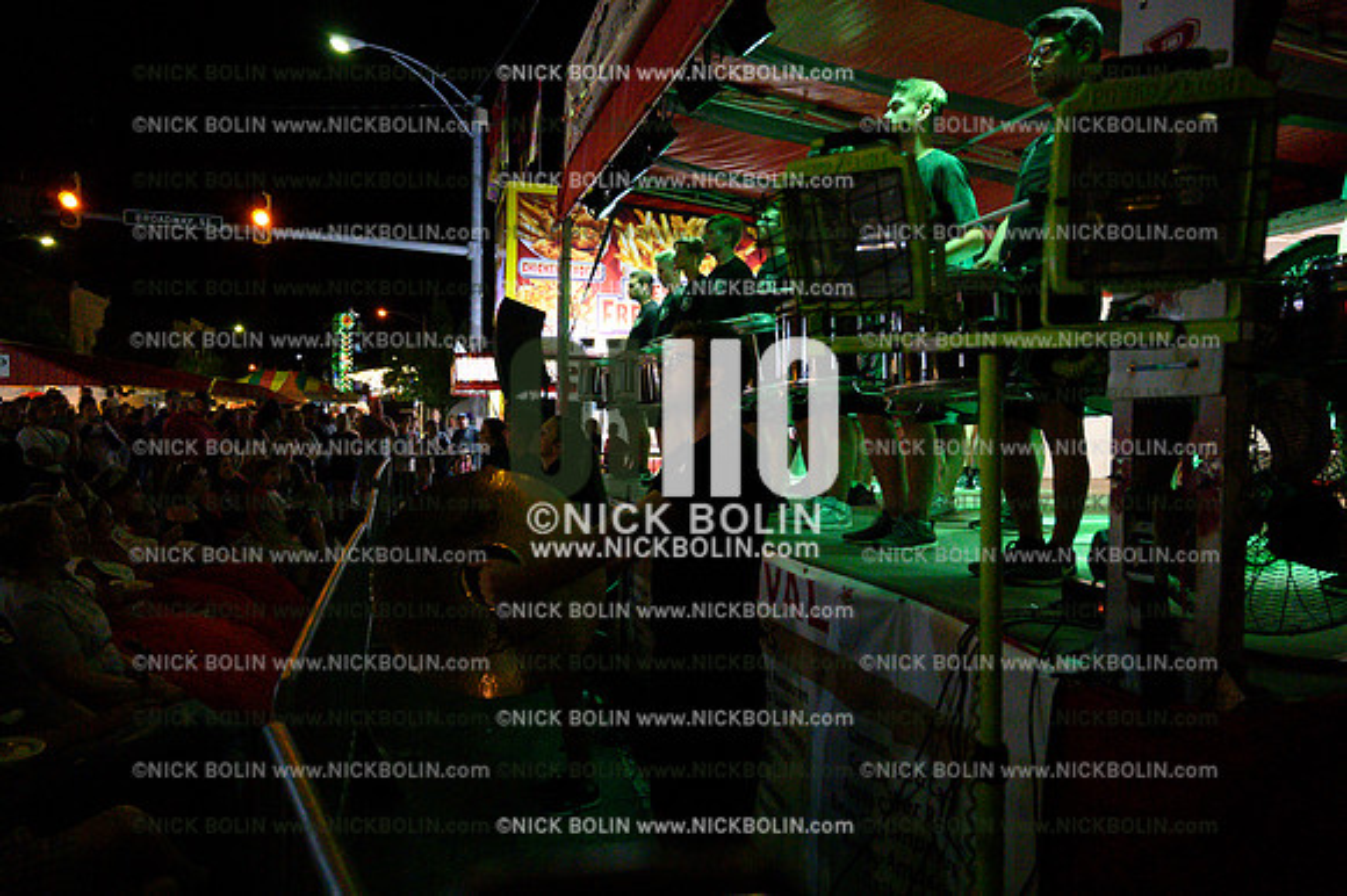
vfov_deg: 53.1
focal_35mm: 24
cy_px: 448
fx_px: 897
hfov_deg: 73.8
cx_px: 674
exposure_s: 1/1000
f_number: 4
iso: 32000
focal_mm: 24
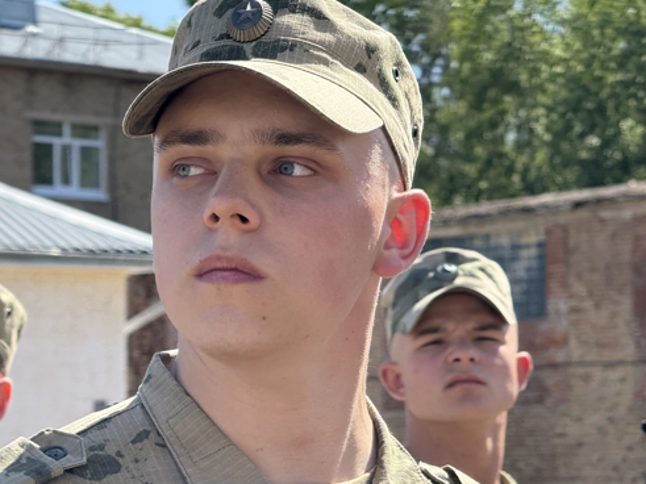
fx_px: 3041
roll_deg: +0.7
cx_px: 223
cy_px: 271
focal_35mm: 163
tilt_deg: +4.1
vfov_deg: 9.1
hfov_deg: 12.1
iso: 64
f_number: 2.8
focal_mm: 15.66
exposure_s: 1/687
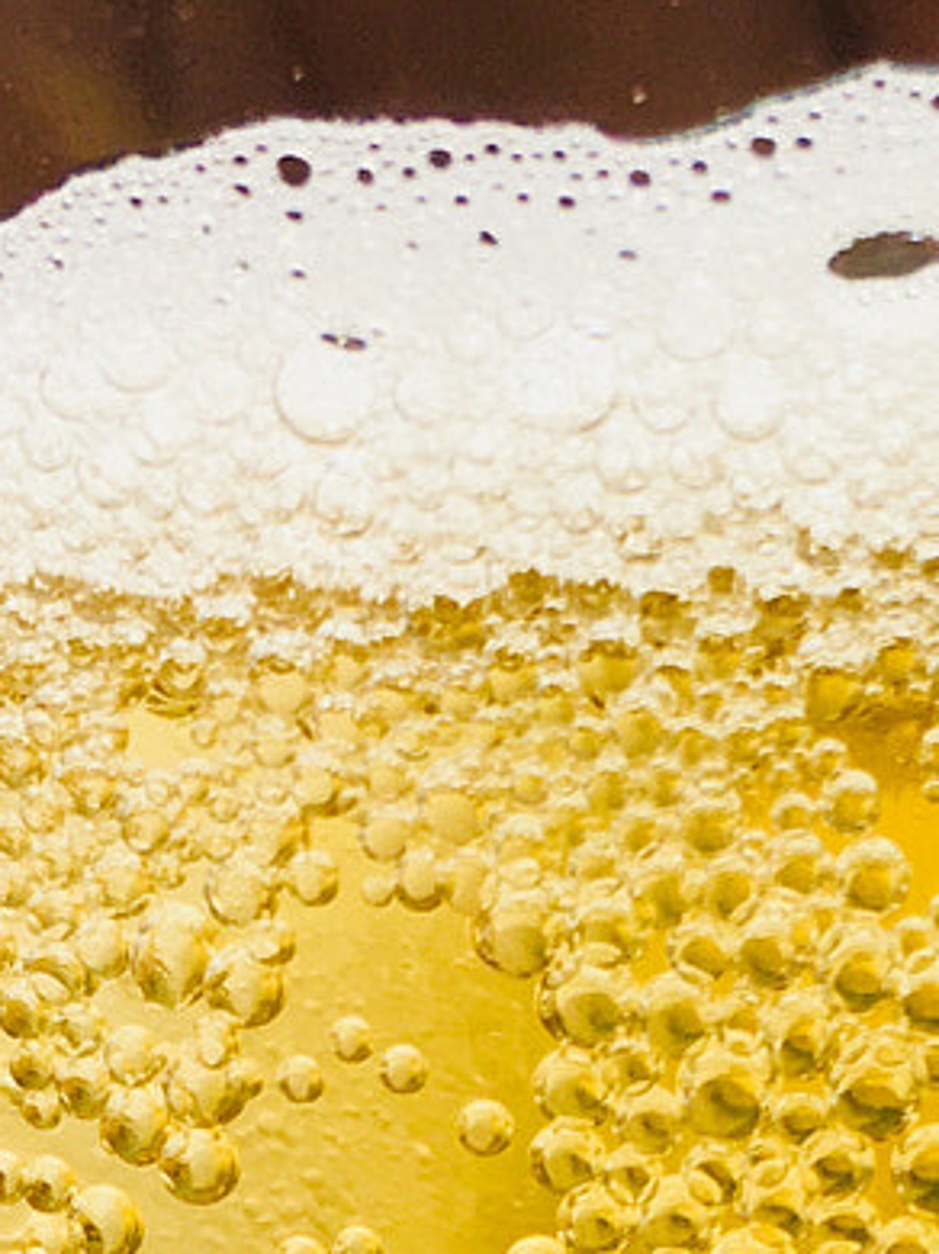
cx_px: 913
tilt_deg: -10.4
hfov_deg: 12.3
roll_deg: +3.2
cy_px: 1691
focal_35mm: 119
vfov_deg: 15.6
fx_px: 4309
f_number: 2.2
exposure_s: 1/2481
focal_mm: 4.15
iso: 25
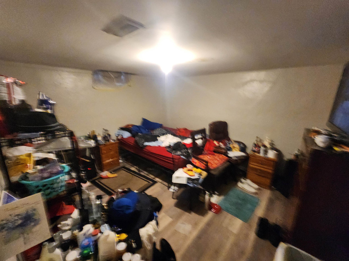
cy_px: 130
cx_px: 174
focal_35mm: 13
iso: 640
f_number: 2.2
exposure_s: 1/24
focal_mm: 2.2
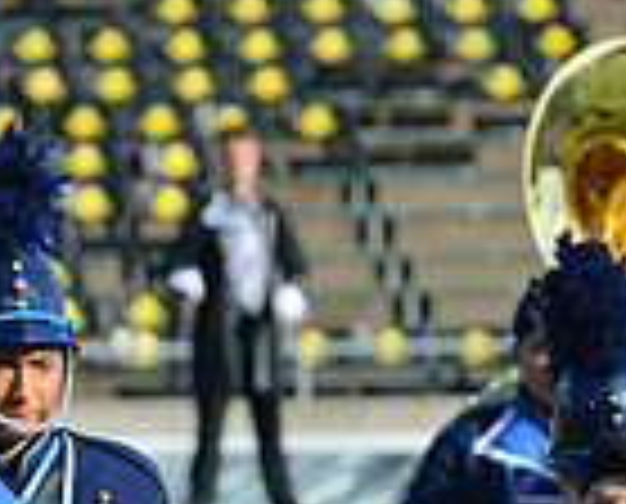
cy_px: 999
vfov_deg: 2.6
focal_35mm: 605
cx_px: 399
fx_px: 11240
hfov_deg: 3.2
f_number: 5.6
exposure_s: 1/1000
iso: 125
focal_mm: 200
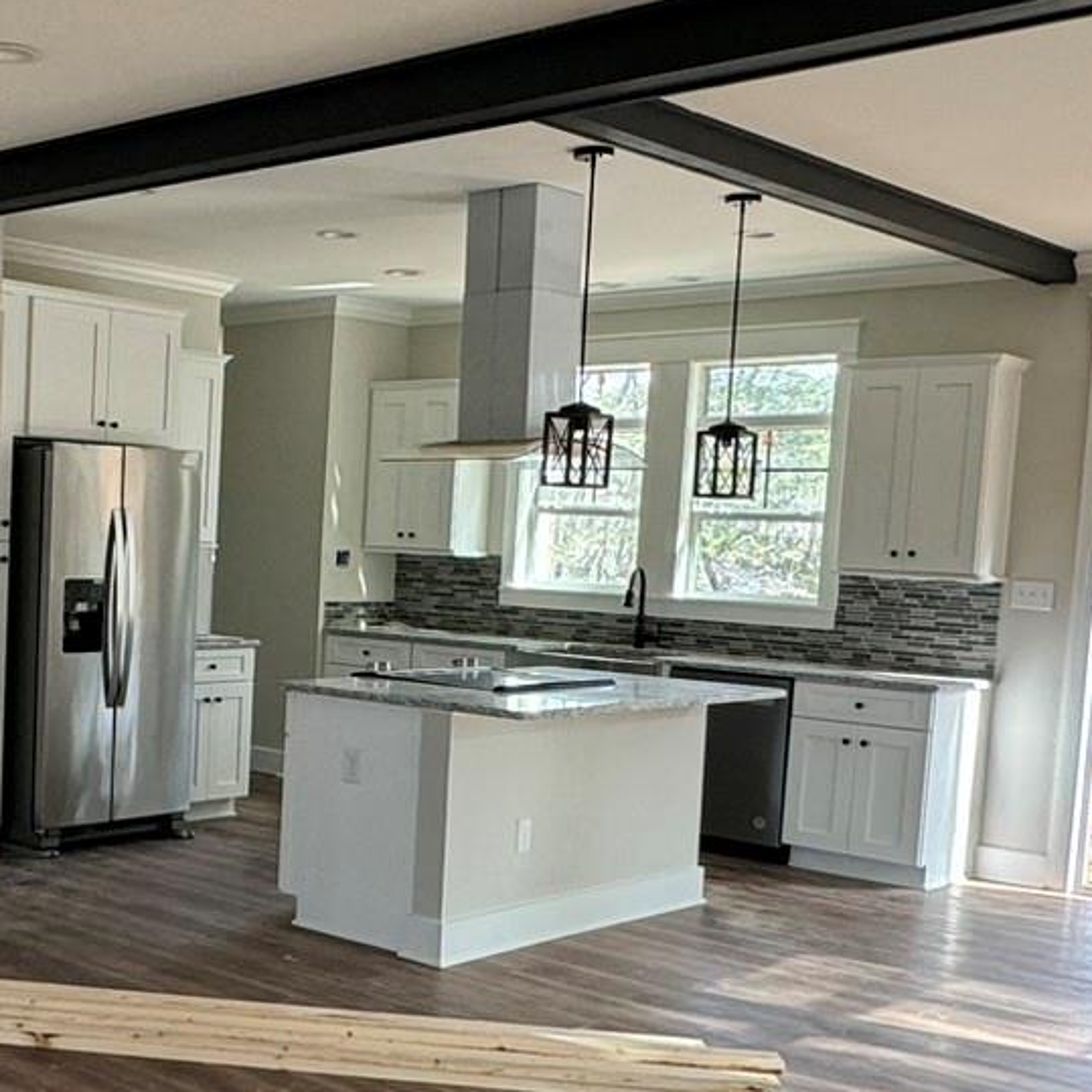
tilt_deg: -5.1
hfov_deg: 33.8
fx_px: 1677
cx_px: 81
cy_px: 671
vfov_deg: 35.9
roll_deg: -1.9
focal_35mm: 47
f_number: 2.2
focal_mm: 2.22
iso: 160
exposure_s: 1/99
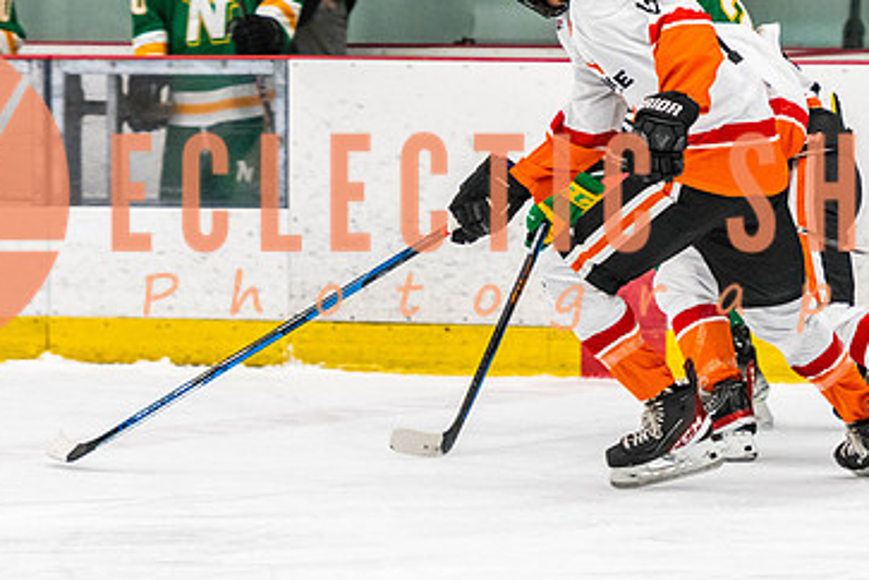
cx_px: 576
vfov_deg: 3.7
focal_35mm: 367
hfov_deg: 5.6
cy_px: 278
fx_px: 8858
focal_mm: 150
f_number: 2.8
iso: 1400
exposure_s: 1/640
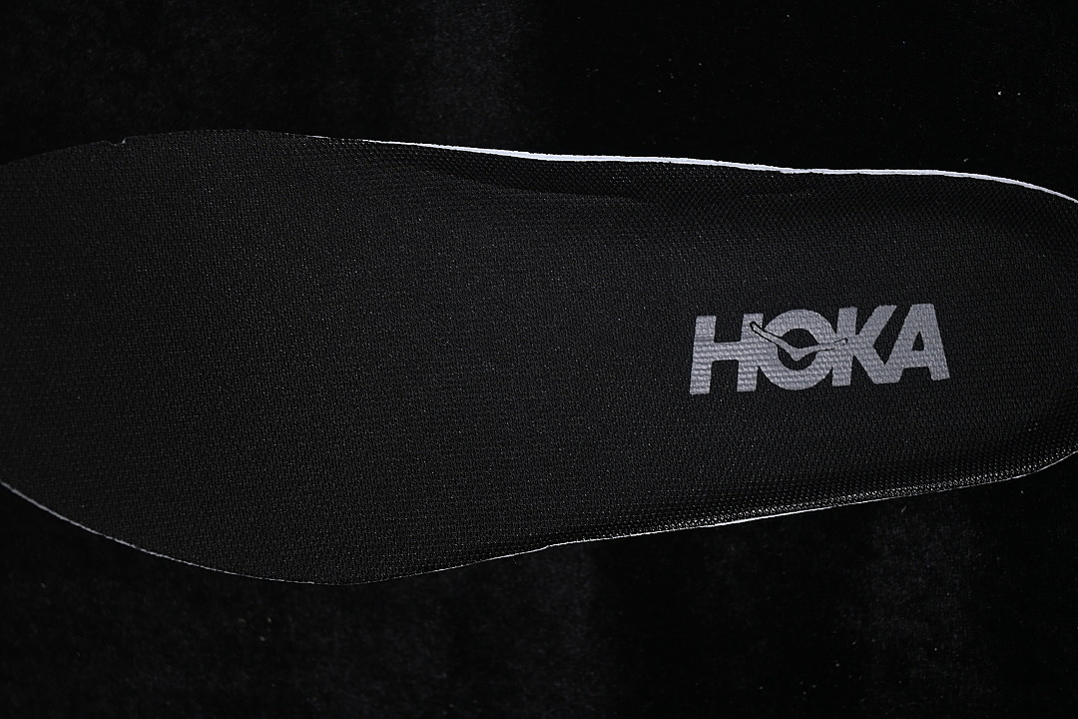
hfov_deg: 27.0
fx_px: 2246
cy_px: 360
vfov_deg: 18.2
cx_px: 539
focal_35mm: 75
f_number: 6.3
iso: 160
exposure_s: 1/50
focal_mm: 50
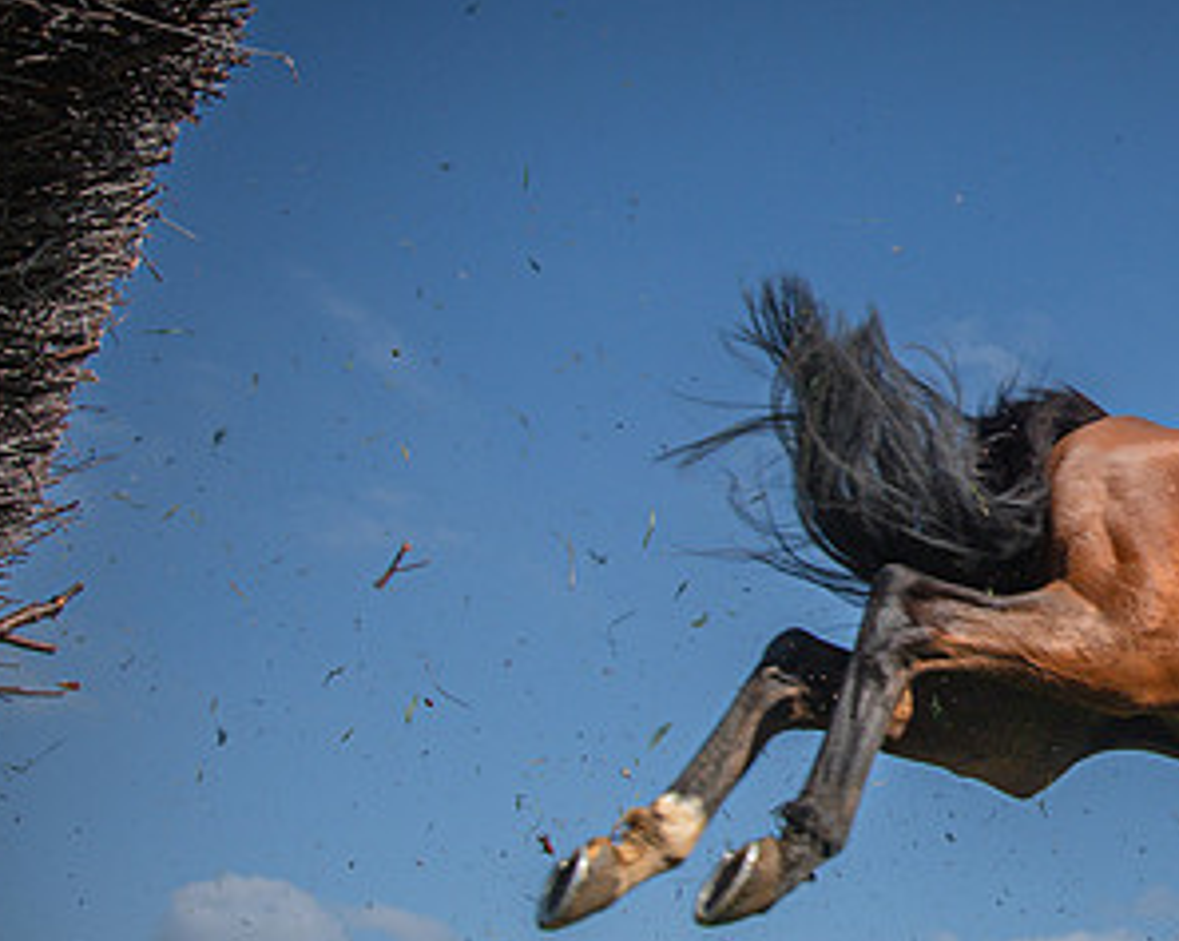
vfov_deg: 22.8
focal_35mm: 67
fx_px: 2336
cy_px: 417
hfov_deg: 25.4
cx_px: 1426
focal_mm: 22
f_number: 8
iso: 400
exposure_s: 1/1000
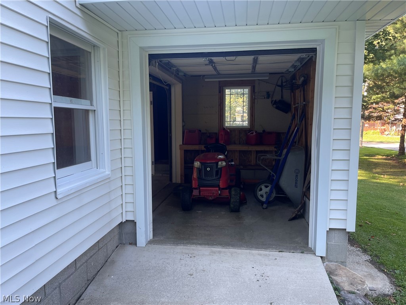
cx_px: 203
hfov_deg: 67.3
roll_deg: +0.3
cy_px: 152
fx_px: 305
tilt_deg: -6.2
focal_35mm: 26
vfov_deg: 53.1
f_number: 1.6
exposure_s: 1/121
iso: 50
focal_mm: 4.2
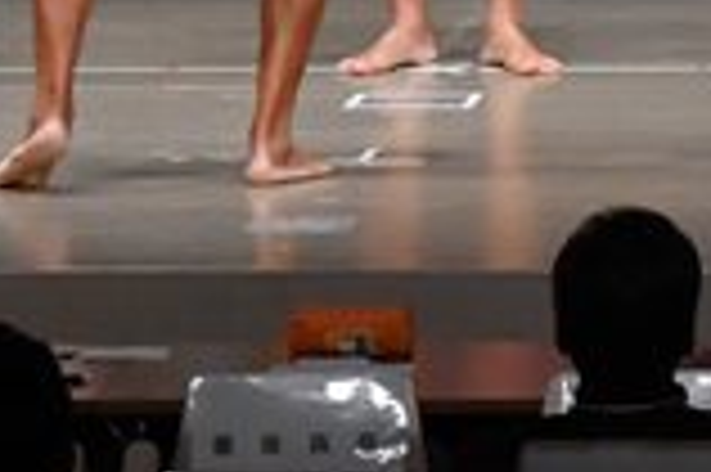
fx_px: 9411
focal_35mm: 477
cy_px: -400
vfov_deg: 2.9
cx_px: 844
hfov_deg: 4.3
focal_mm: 65
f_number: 5.6
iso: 5000
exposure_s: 1/400
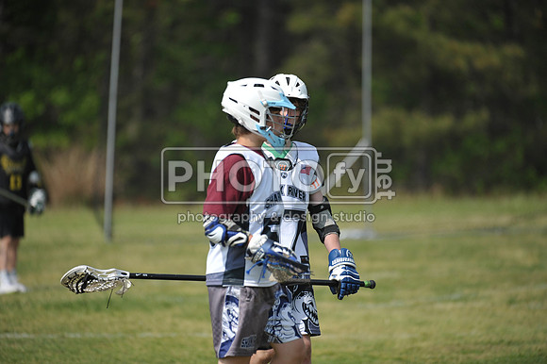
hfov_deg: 6.1
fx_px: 5163
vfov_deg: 4.0
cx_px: 274
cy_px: 182
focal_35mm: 340
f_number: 4
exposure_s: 1/4000
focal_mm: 340
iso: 640
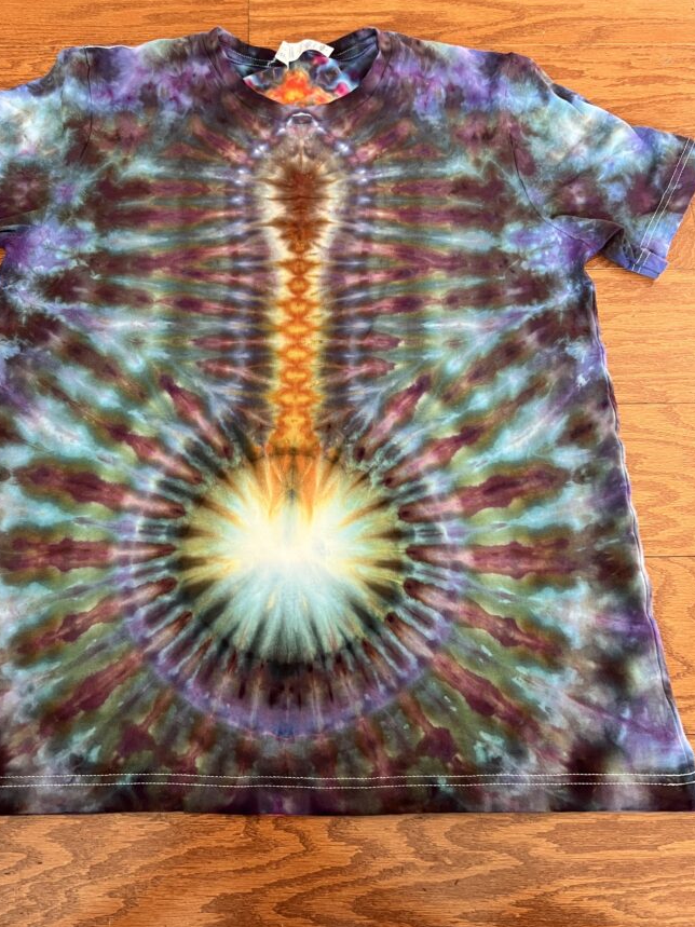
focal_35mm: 31
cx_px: 303
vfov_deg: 58.2
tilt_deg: -68.4
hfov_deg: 45.3
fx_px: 830
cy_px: 412
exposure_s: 1/60
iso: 250
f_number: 1.5
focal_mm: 5.7
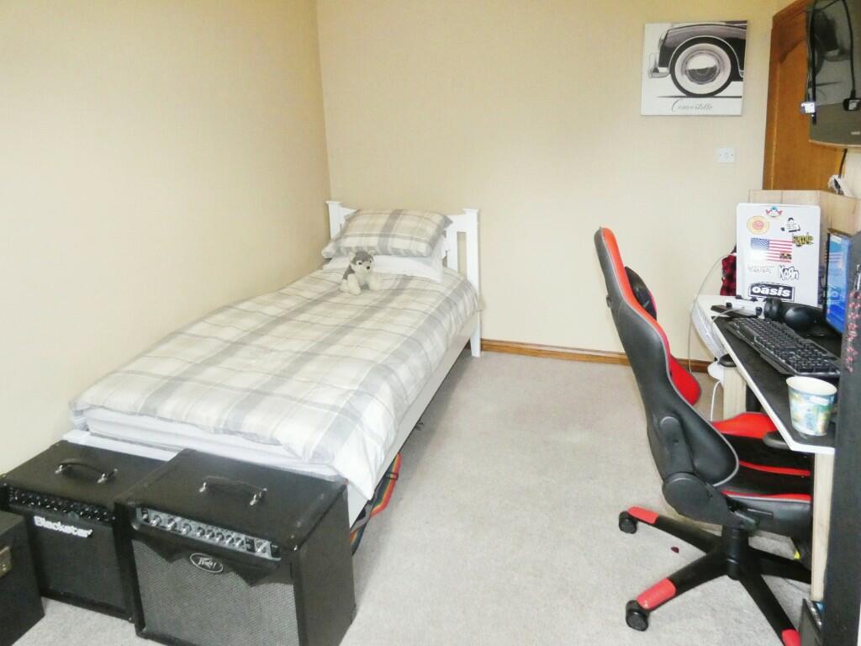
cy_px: 323
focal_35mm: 20
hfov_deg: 81.7
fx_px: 497
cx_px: 430
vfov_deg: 66.0
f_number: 2.8
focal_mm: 3.6
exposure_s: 1/60
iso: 800
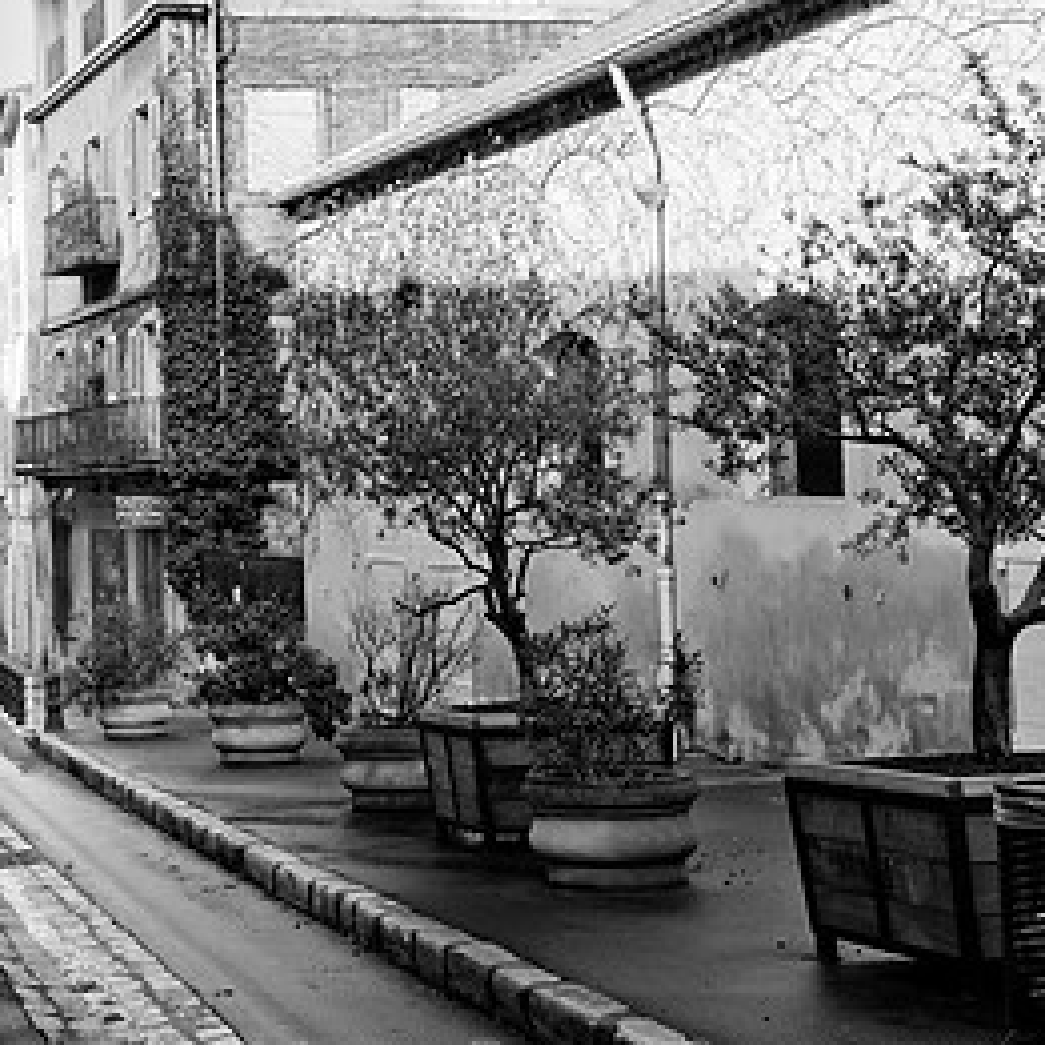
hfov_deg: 23.9
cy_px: 326
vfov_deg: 25.2
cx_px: -68
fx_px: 2322
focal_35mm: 68
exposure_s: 1/250
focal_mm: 24
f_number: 8
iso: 200
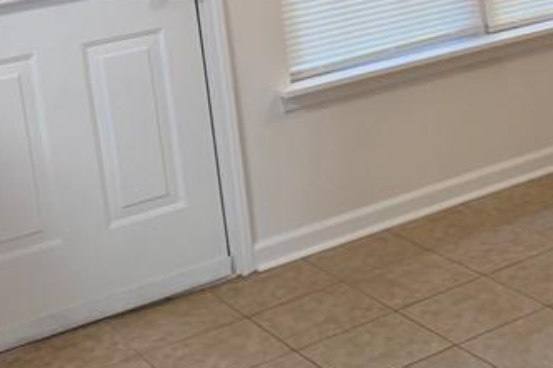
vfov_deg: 17.1
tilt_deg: -7.6
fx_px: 1182
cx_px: 535
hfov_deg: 25.2
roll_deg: +4.8
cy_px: -50
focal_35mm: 77
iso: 160
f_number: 1.78
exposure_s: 1/120
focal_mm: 6.76
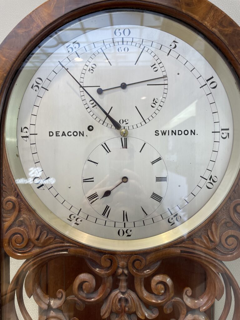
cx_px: 120
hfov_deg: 53.1
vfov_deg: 67.3
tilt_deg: -0.3
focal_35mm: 26
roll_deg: -0.3
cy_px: 160
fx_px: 240
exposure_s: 1/100
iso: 64
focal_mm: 4.2
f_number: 1.6
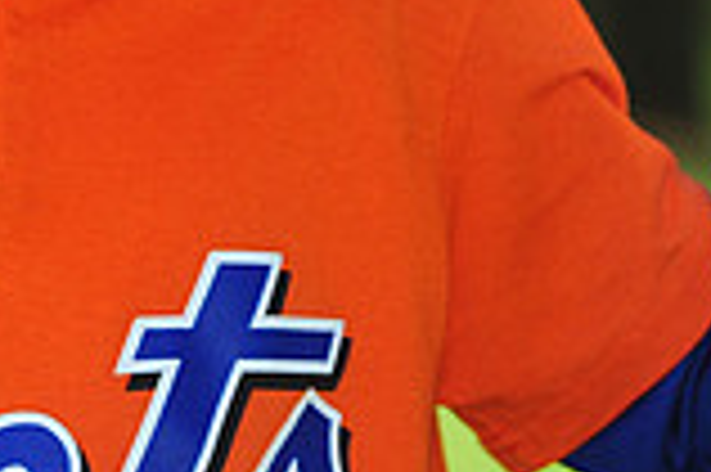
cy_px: -234
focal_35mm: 736
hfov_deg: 2.8
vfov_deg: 1.9
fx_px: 14521
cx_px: -122
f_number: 4
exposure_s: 1/800
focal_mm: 200
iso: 200
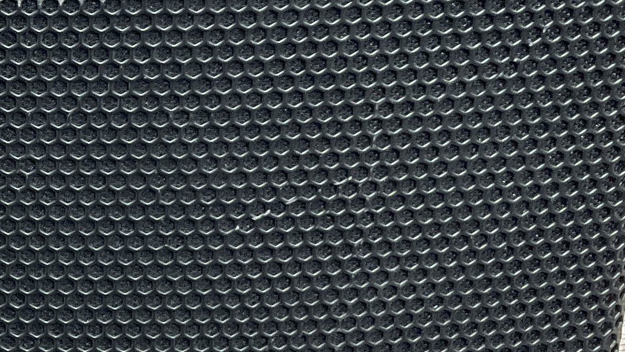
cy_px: 46
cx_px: -175
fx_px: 1856
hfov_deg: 17.9
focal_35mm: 112
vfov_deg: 10.8
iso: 80
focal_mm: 3
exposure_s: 1/50
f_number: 1.8
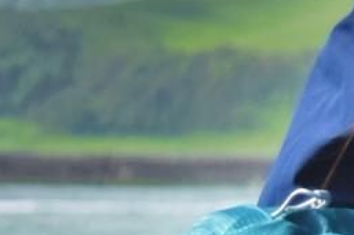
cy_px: 122
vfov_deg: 3.9
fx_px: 3417
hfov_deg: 5.4
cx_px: 1229
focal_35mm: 348
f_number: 4.2
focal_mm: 31
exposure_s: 1/1000
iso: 100
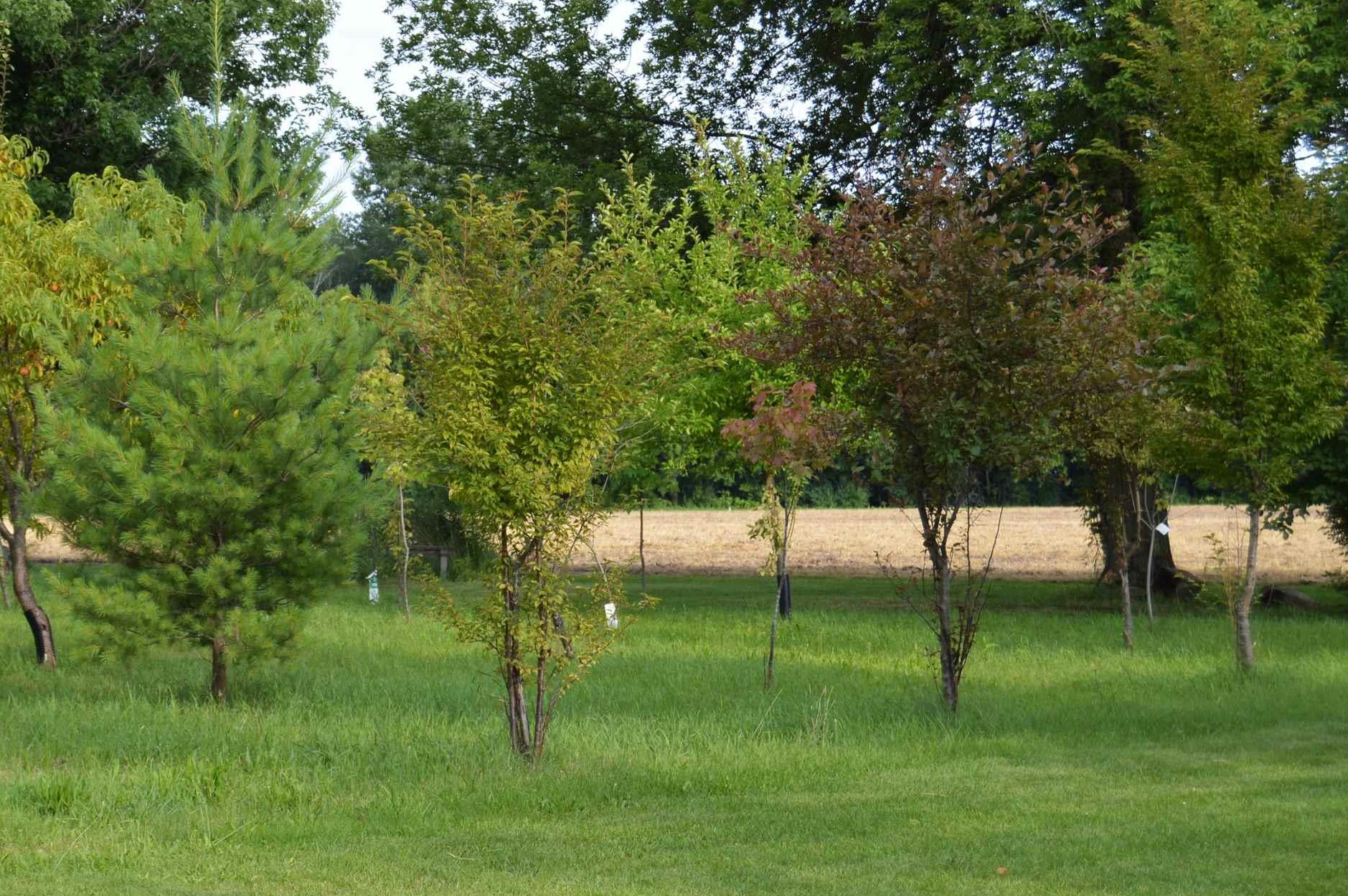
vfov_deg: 15.9
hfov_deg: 23.4
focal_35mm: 86
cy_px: 341
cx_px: 299
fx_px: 3210
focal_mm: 35
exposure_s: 1/160
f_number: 6.3
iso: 100
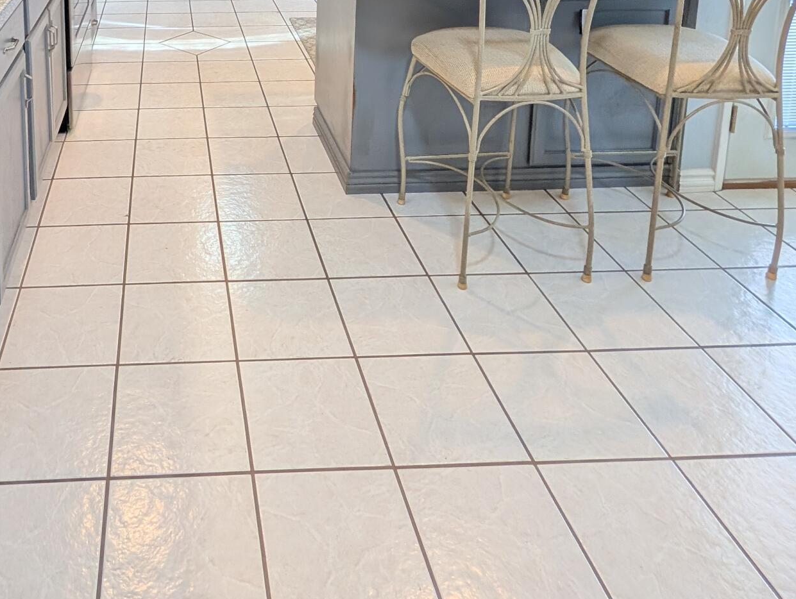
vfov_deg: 38.2
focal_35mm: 29
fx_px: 668
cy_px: -90
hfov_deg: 58.1
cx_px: 191
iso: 113
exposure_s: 1/60
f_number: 1.7
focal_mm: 2.02
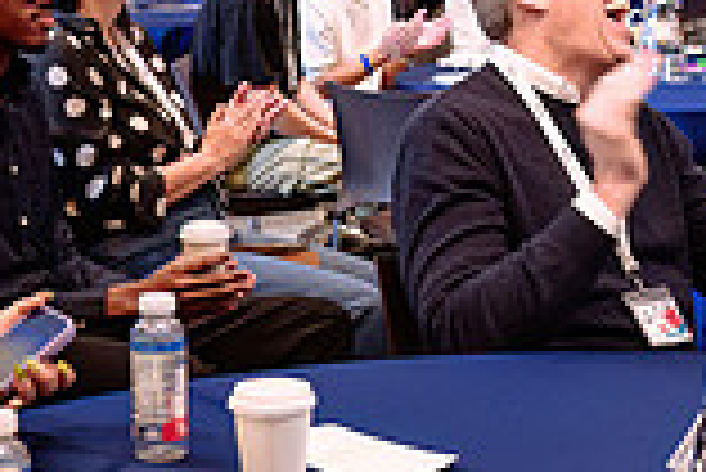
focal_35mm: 109
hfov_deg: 18.6
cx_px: 542
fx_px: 2140
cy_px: 315
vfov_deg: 12.6
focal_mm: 24
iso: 640
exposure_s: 1/80
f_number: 2.8
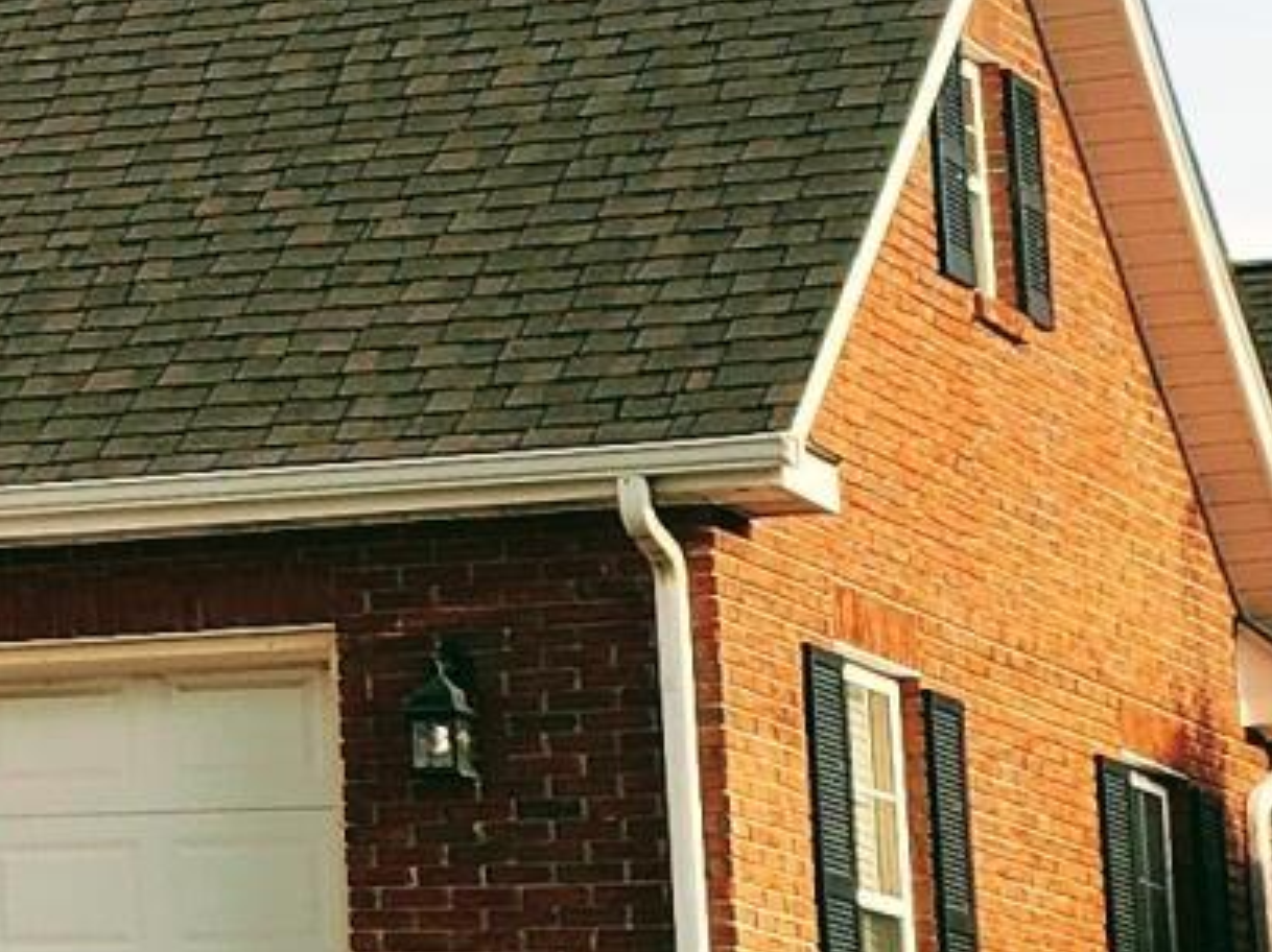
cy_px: 3
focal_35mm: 170
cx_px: -2146
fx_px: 6243
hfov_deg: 9.7
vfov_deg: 8.7
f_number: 1.8
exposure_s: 1/297
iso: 12
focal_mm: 6.4
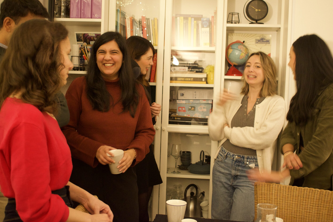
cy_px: 110
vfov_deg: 27.5
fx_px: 453
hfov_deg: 40.3
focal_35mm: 49
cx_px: 164
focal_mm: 32
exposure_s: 1/13
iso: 3200
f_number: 4.5
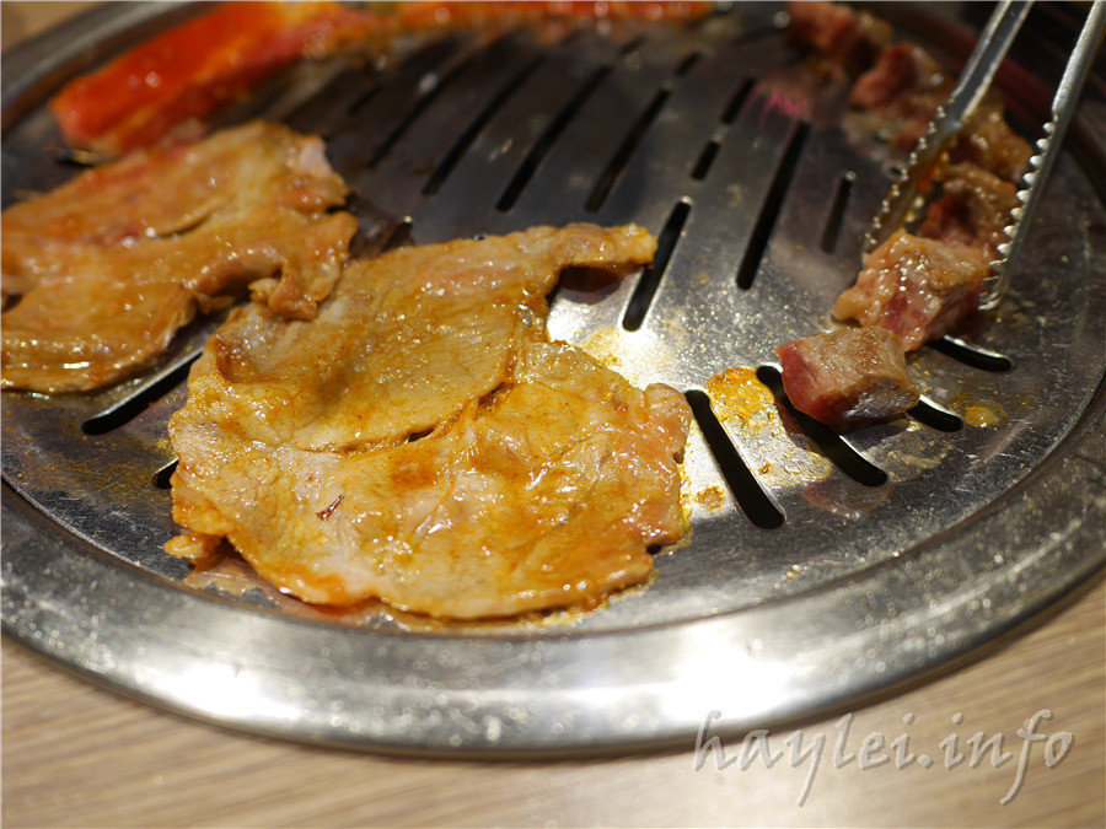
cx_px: 553
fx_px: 959
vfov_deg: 46.8
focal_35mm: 30
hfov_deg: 60.0
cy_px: 414
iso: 200
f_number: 2
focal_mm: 15
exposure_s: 1/160
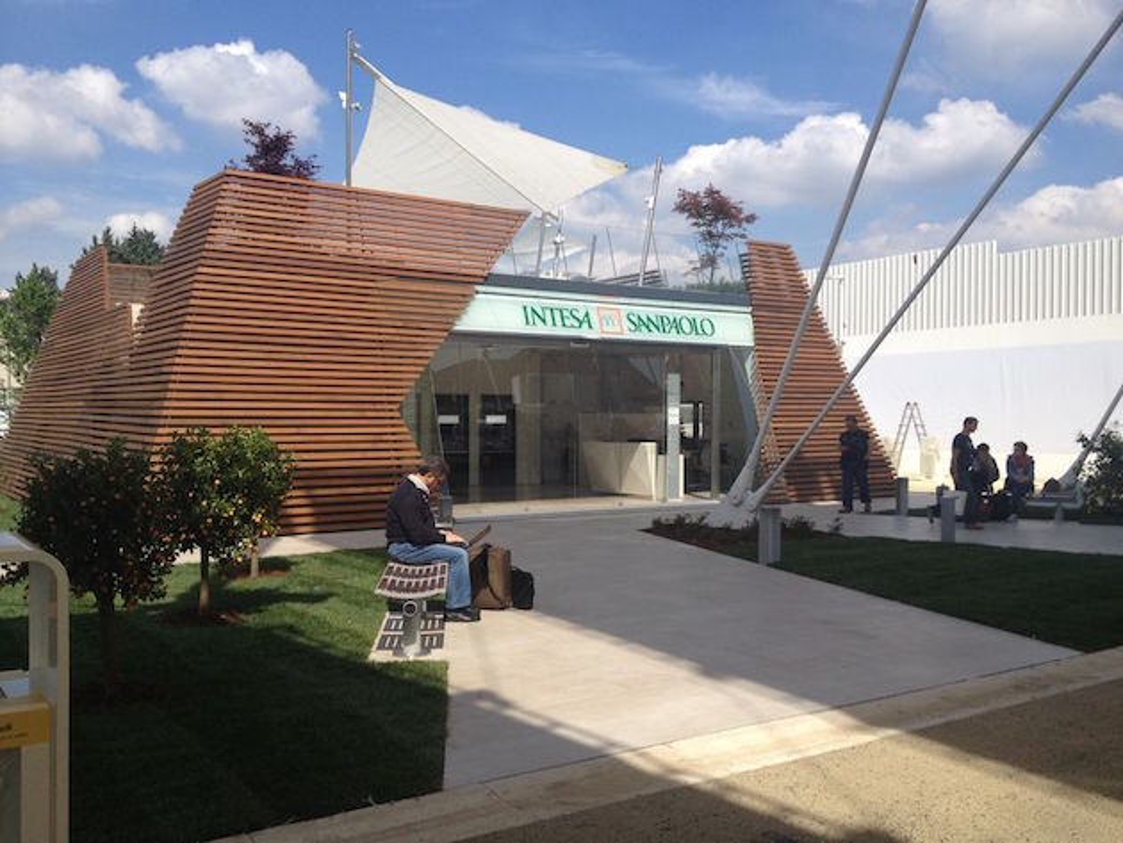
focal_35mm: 35
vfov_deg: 40.7
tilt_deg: -1.4
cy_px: 422
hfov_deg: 52.6
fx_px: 1136
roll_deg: -1.3
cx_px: 562
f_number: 2.4
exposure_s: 1/1905
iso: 50
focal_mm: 4.28
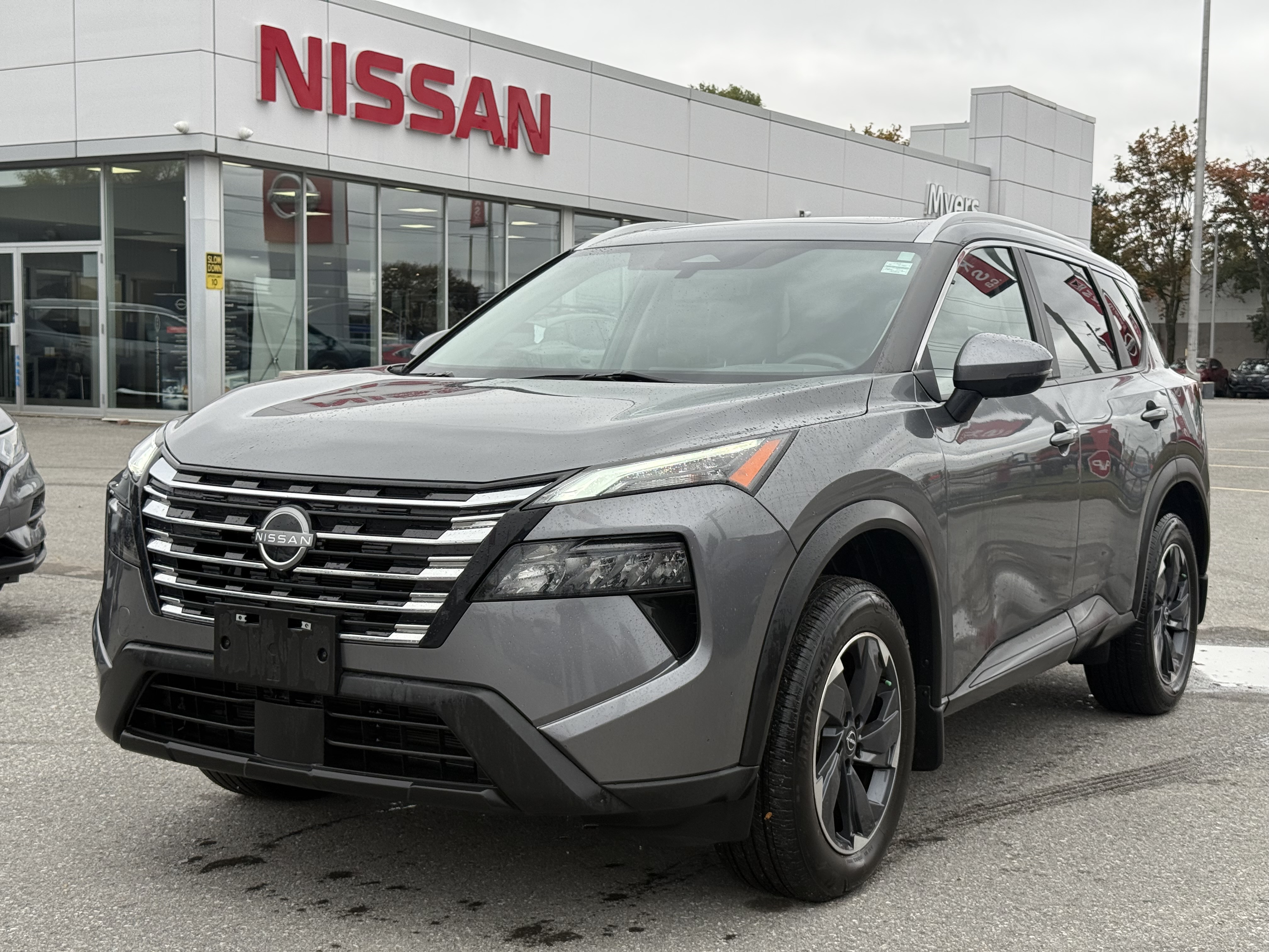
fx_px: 1760
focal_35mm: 48
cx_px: 634
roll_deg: -0.4
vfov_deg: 30.3
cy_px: 476
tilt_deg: -4.1
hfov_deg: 39.7
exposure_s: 1/646
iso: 64
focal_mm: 6.76
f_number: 1.78
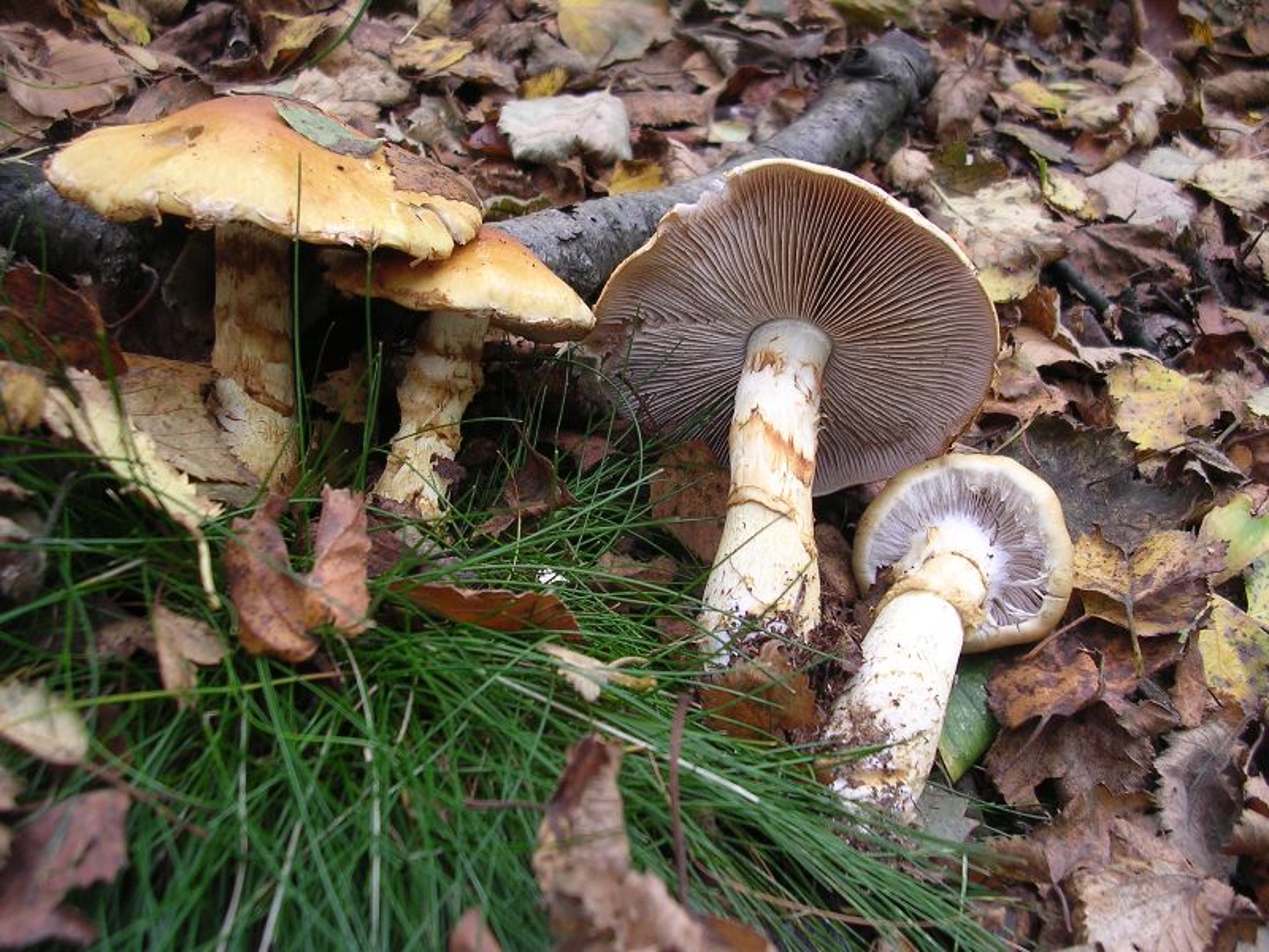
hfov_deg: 49.0
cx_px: 634
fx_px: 1393
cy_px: 476
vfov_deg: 37.7
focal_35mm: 38
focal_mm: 5.8
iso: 100
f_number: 2.8
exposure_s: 1/21.4
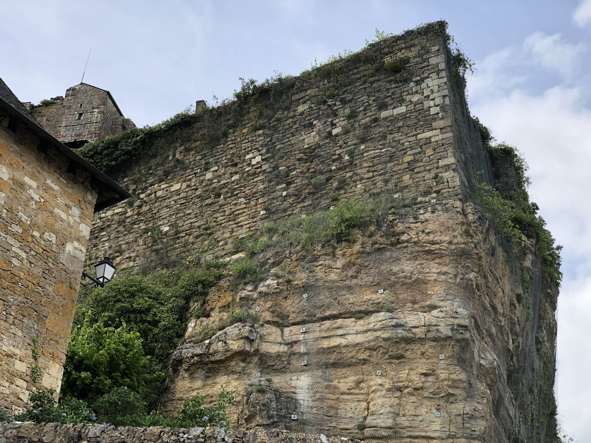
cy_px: 222
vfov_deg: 28.0
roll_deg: -0.4
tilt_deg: +36.9
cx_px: 296
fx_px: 888
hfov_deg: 36.8
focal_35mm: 52
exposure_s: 1/649
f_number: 2.4
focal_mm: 6
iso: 16
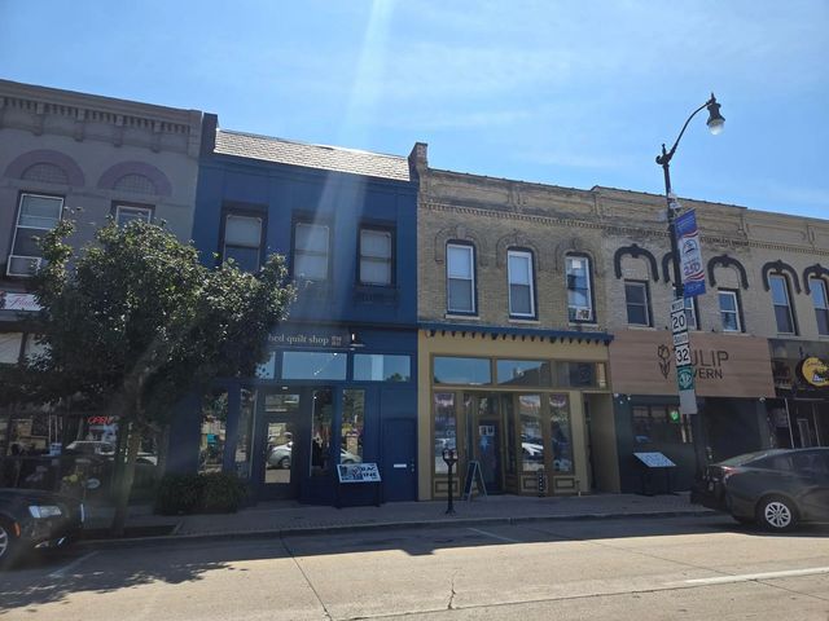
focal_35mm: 23
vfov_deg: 58.9
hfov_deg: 73.9
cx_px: 414
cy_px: 310
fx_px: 551
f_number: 1.8
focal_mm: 5.4
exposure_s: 1/1480
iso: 25
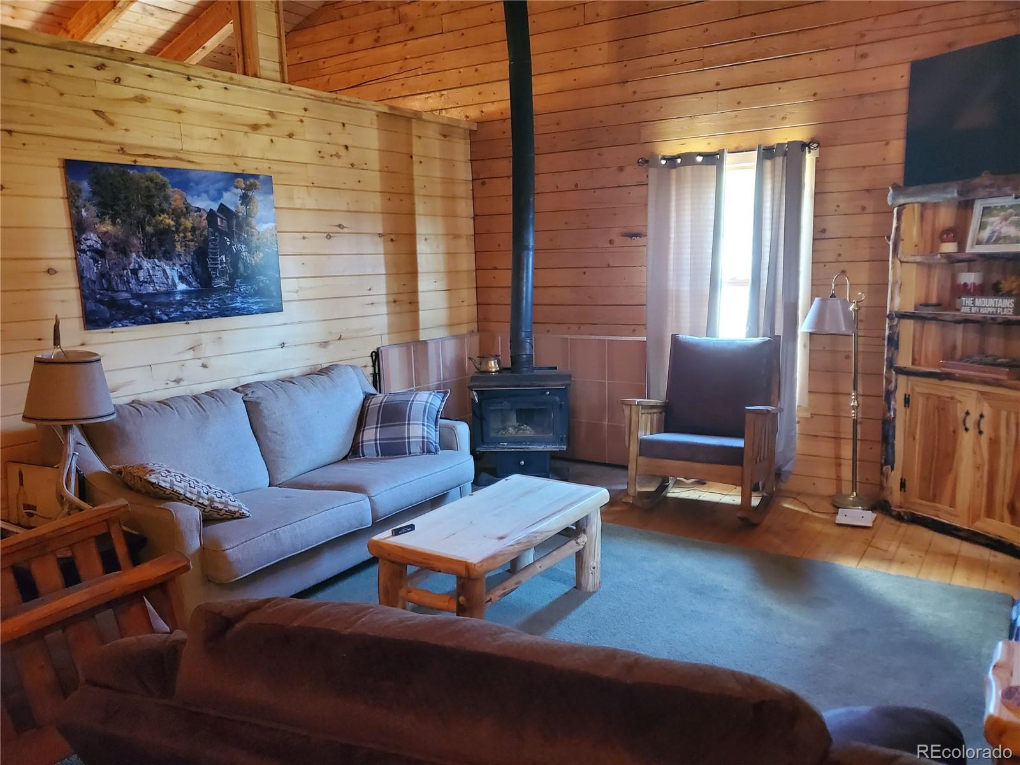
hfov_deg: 67.3
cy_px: 382
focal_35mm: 26
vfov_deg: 53.1
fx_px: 766
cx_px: 510
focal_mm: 4.3
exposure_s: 1/40
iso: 640
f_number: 1.5
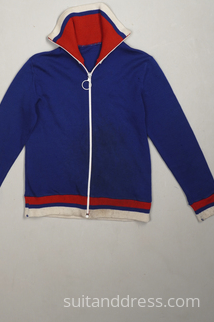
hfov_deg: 23.3
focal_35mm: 58
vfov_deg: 34.4
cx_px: 86
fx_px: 518
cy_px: 132
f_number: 8
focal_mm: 32
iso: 400
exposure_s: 1/40
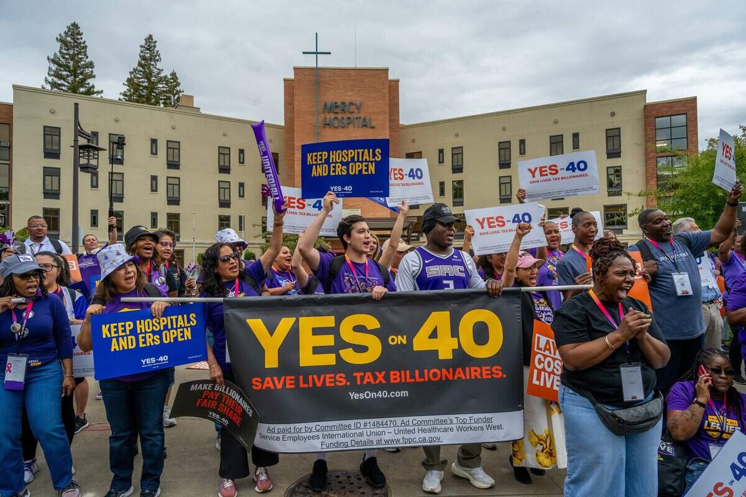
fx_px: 497
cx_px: 373
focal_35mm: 24
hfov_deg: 73.7
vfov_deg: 53.1
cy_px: 248
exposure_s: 1/250
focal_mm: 24
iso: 400
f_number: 8
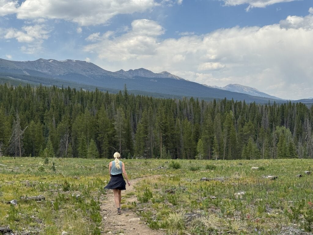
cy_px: 118
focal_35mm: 48
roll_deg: +2.0
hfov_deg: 39.7
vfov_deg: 30.3
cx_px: 156
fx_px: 434
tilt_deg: -0.9
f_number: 1.78
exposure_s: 1/3817
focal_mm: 6.76
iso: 64
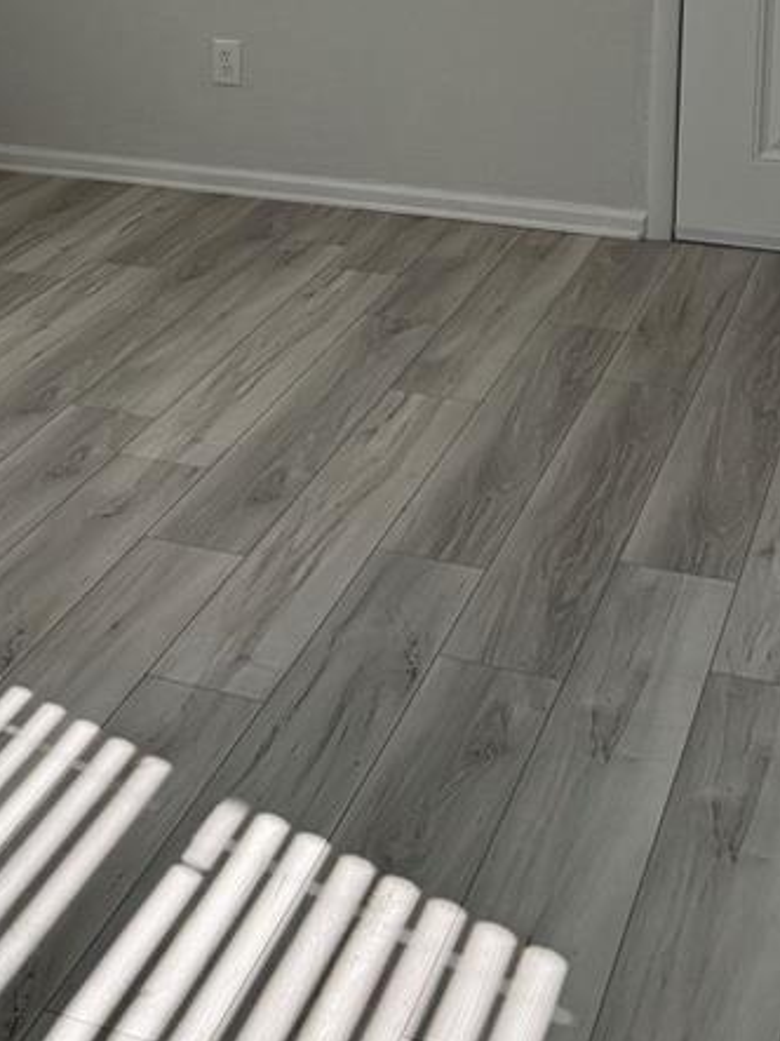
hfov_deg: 22.0
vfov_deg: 28.4
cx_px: 70
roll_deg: +2.1
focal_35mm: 65
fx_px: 1954
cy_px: 49
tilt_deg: -10.7
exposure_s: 1/558
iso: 80
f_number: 1.78
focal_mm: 6.76
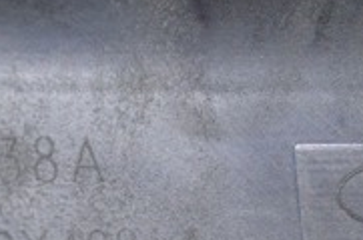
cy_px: 227
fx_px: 1336
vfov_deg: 10.2
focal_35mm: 133
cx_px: -24
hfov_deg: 15.1
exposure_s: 1/60
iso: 800
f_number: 4
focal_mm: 25
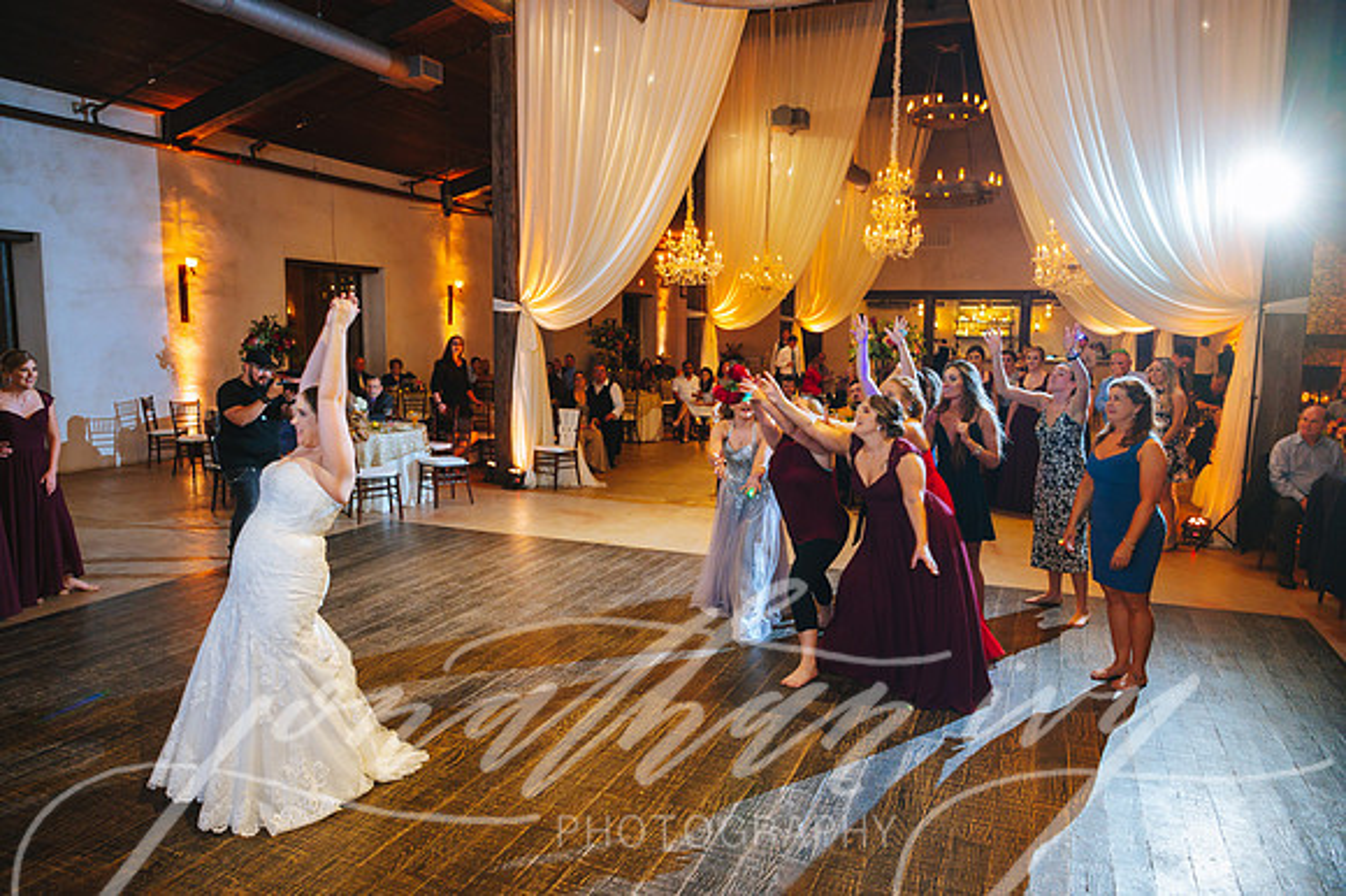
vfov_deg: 53.1
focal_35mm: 24
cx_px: 673
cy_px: 448
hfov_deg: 73.8
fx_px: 897
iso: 2000
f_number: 2.8
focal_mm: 24
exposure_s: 1/80
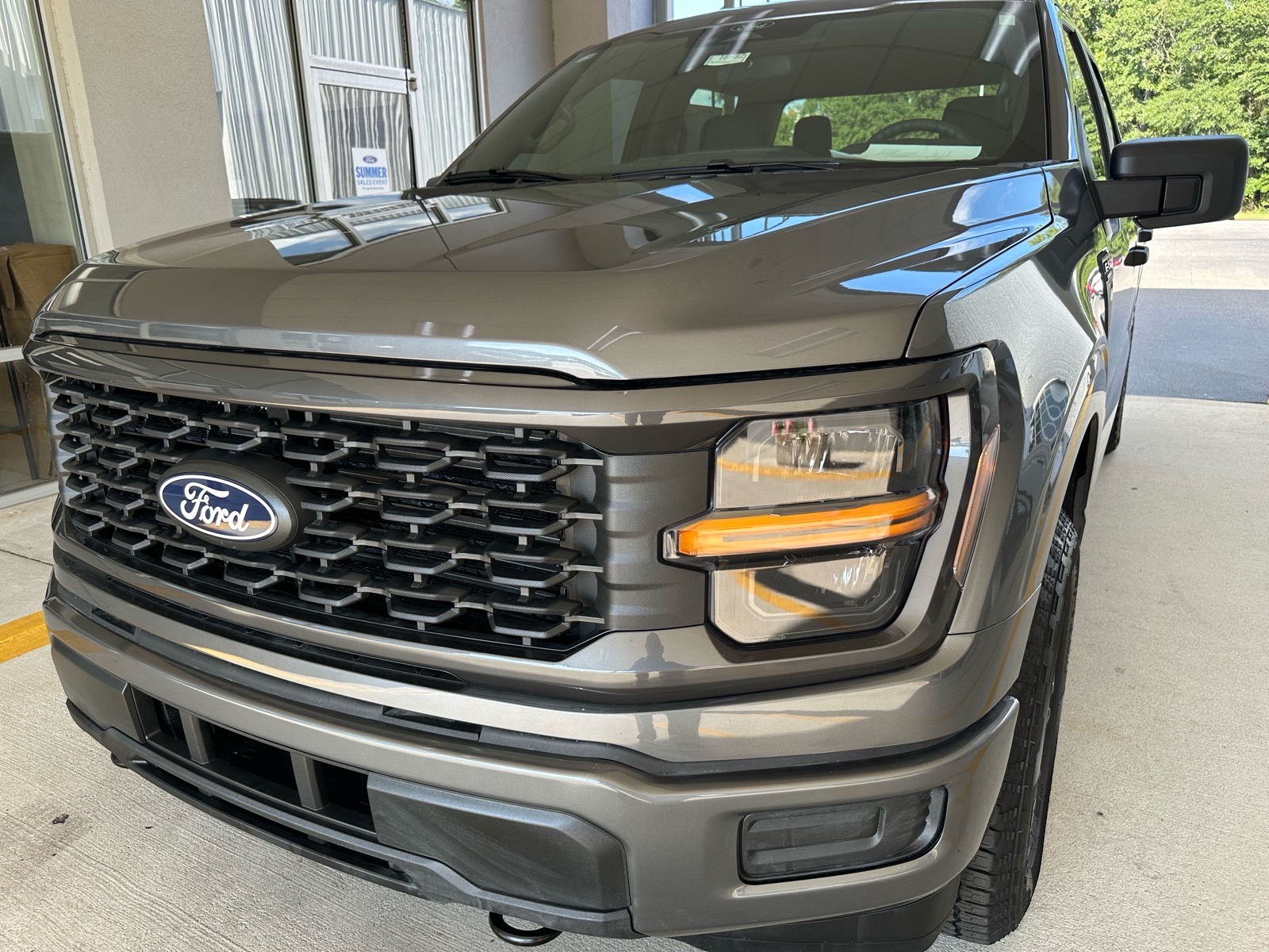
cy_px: 476
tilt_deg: -17.1
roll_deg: +1.0
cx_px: 634
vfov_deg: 56.8
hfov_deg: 71.6
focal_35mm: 24
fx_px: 880
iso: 80
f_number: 1.78
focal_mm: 6.86
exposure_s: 1/361
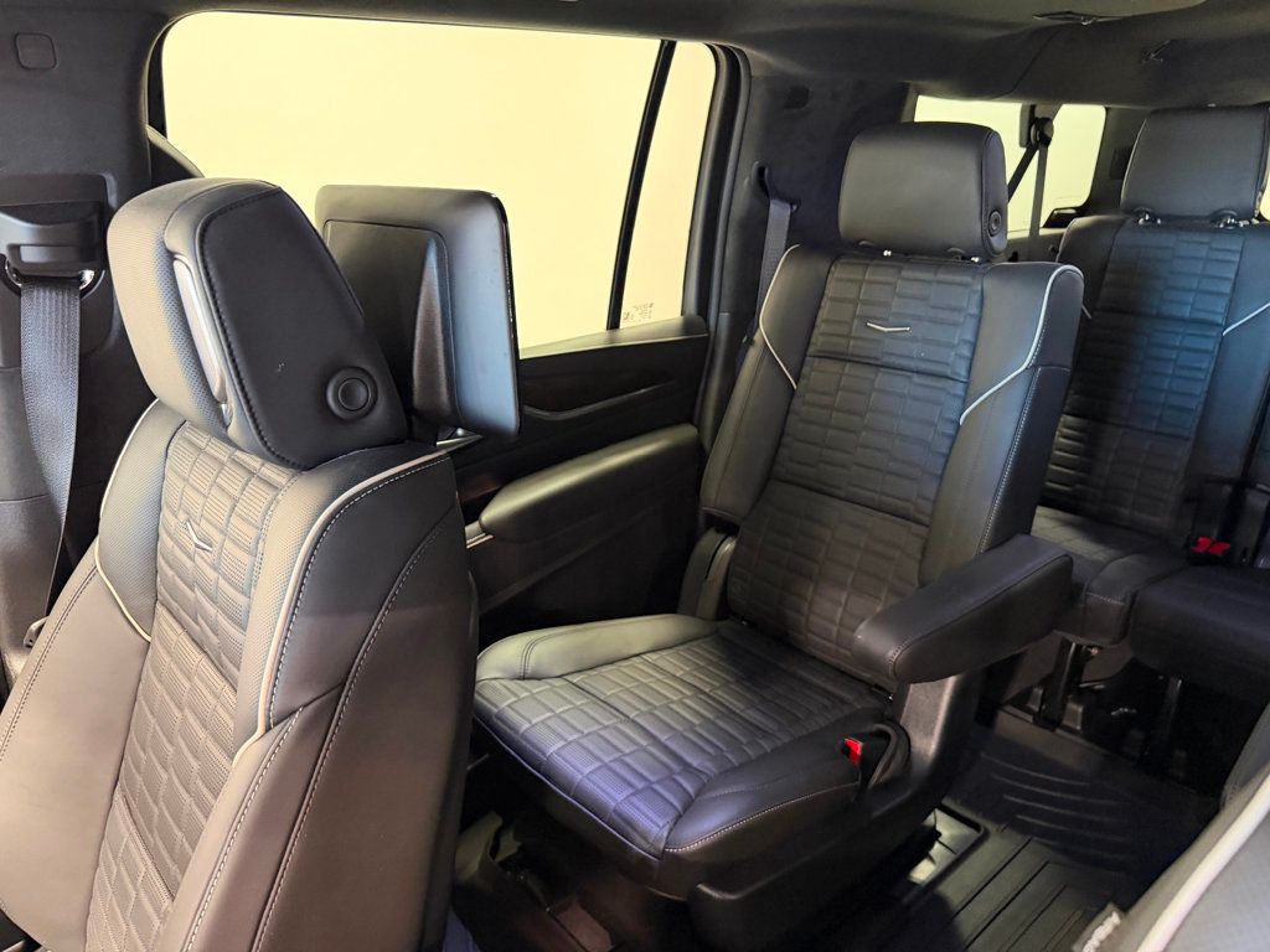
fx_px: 881
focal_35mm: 24
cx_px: 635
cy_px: 476
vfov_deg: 56.8
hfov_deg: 71.6
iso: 800
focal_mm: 6.76
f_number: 1.78
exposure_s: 1/40
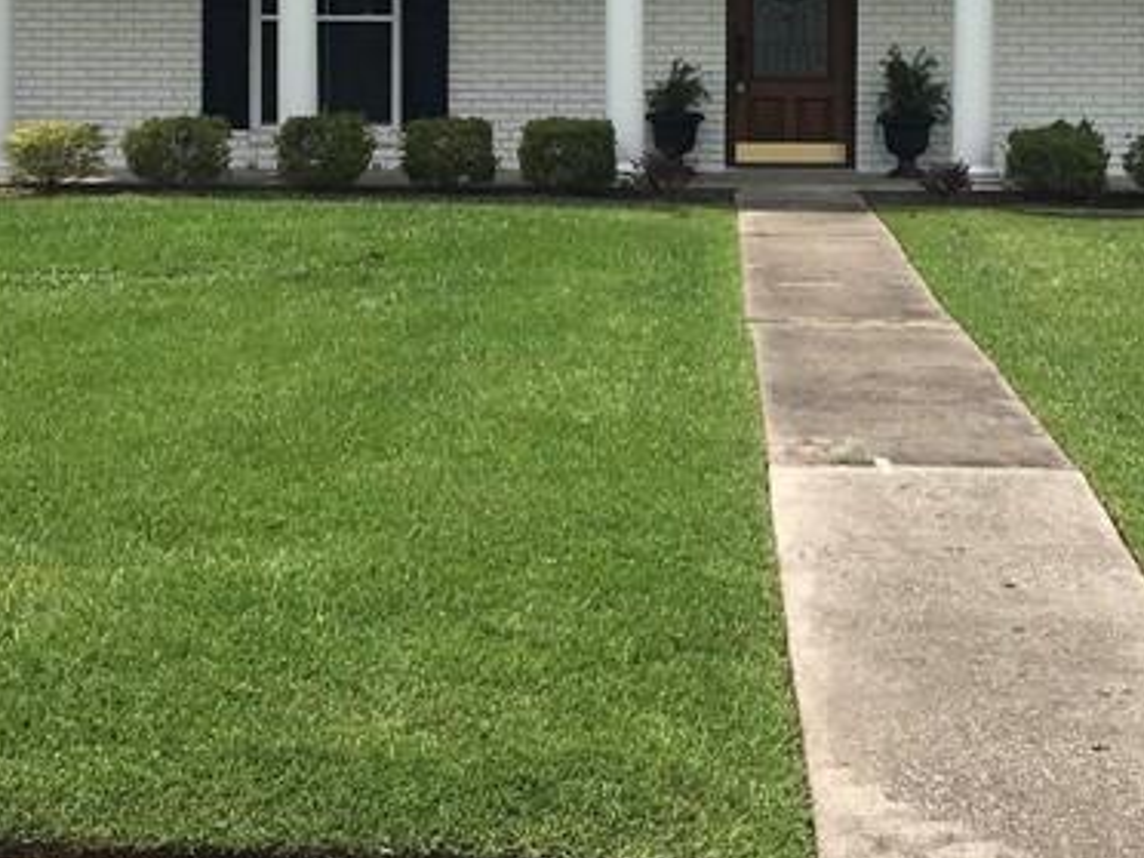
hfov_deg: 25.3
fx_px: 2545
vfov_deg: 18.8
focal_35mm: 77
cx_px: 557
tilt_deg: +0.3
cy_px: 71
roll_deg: -0.6
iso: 20
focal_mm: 3.99
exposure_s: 1/3195
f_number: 1.8
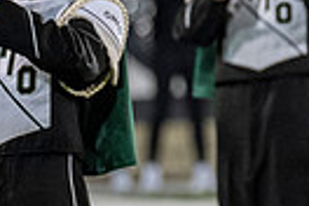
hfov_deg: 1.6
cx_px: 517
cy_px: 30
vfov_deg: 1.0
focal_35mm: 1322
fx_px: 11346
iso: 1000
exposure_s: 1/500
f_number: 2.8
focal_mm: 200
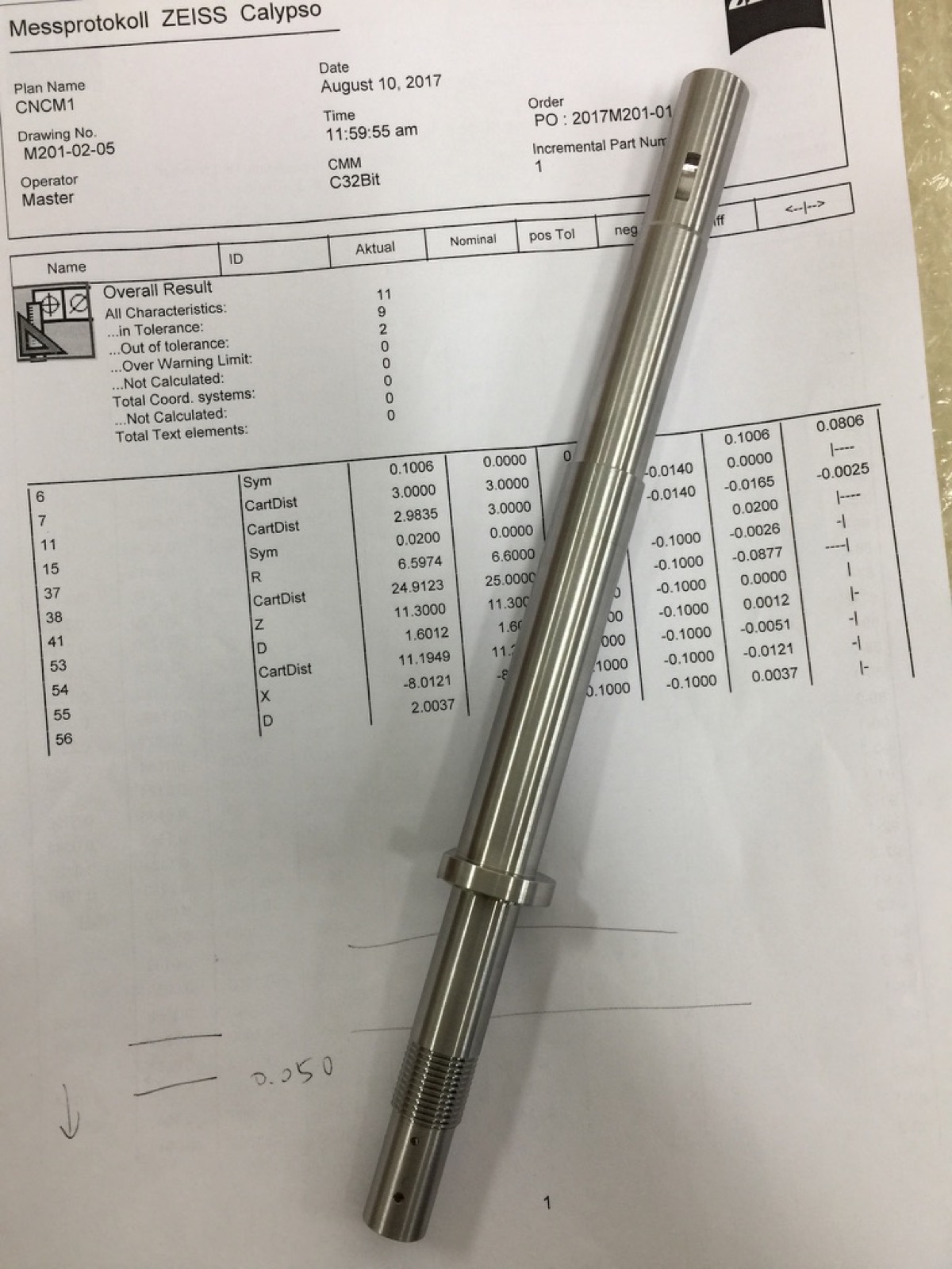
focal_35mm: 29
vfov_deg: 61.7
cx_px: 476
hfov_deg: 48.2
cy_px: 634
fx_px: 1063
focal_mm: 4.15
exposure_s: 1/17
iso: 40
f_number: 2.2
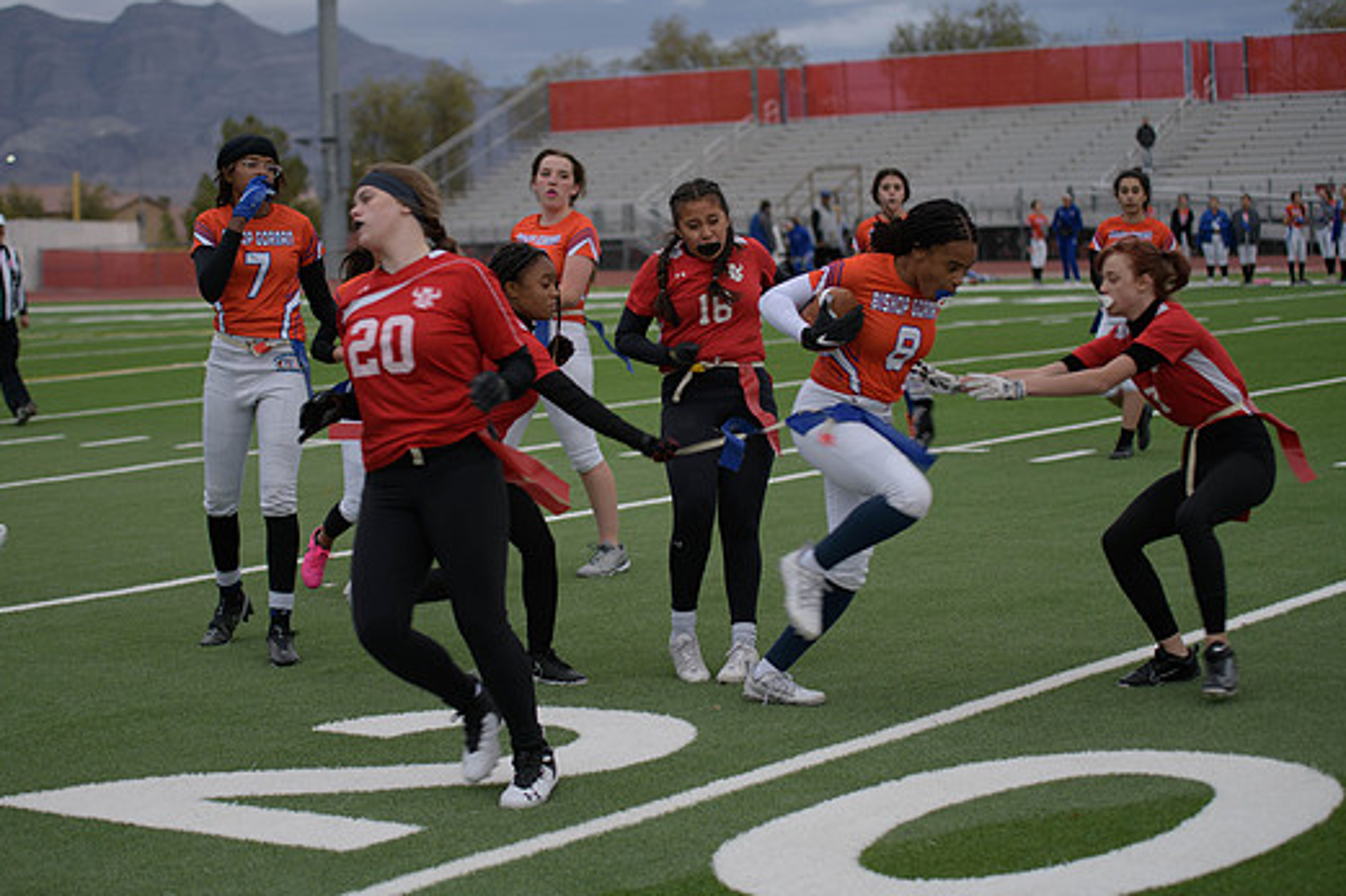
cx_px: 623
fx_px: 2915
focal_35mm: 78
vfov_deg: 17.5
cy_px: 425
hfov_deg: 26.0
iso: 160
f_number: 2.8
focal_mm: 70
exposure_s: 1/200
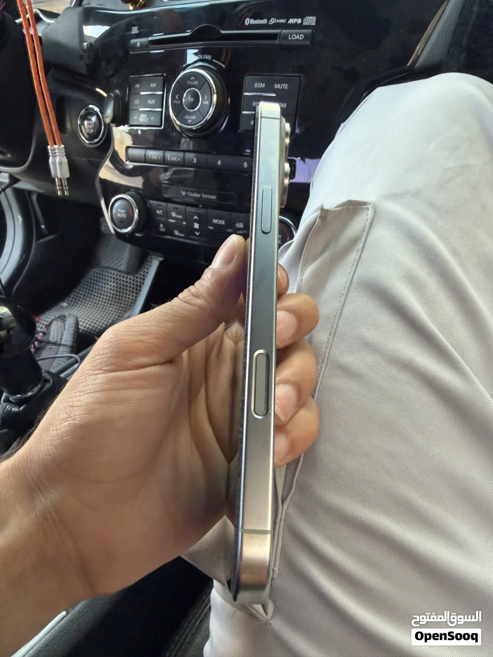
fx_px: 456
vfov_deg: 71.6
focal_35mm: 24
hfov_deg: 56.8
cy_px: 328
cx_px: 246
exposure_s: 1/86
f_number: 2.2
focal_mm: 2.22
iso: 320
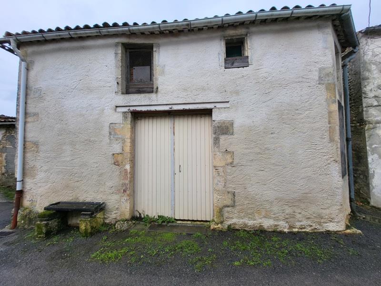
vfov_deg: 89.9
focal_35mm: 13
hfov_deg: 106.2
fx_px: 143
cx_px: 190
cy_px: 143
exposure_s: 1/345
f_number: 2.2
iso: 32
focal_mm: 1.74
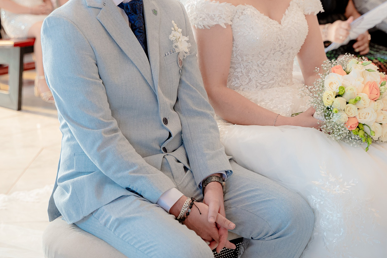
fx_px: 1032
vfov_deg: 14.2
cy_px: 61
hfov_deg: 21.2
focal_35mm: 96
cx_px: 181
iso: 1600
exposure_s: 1/160
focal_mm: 60
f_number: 4
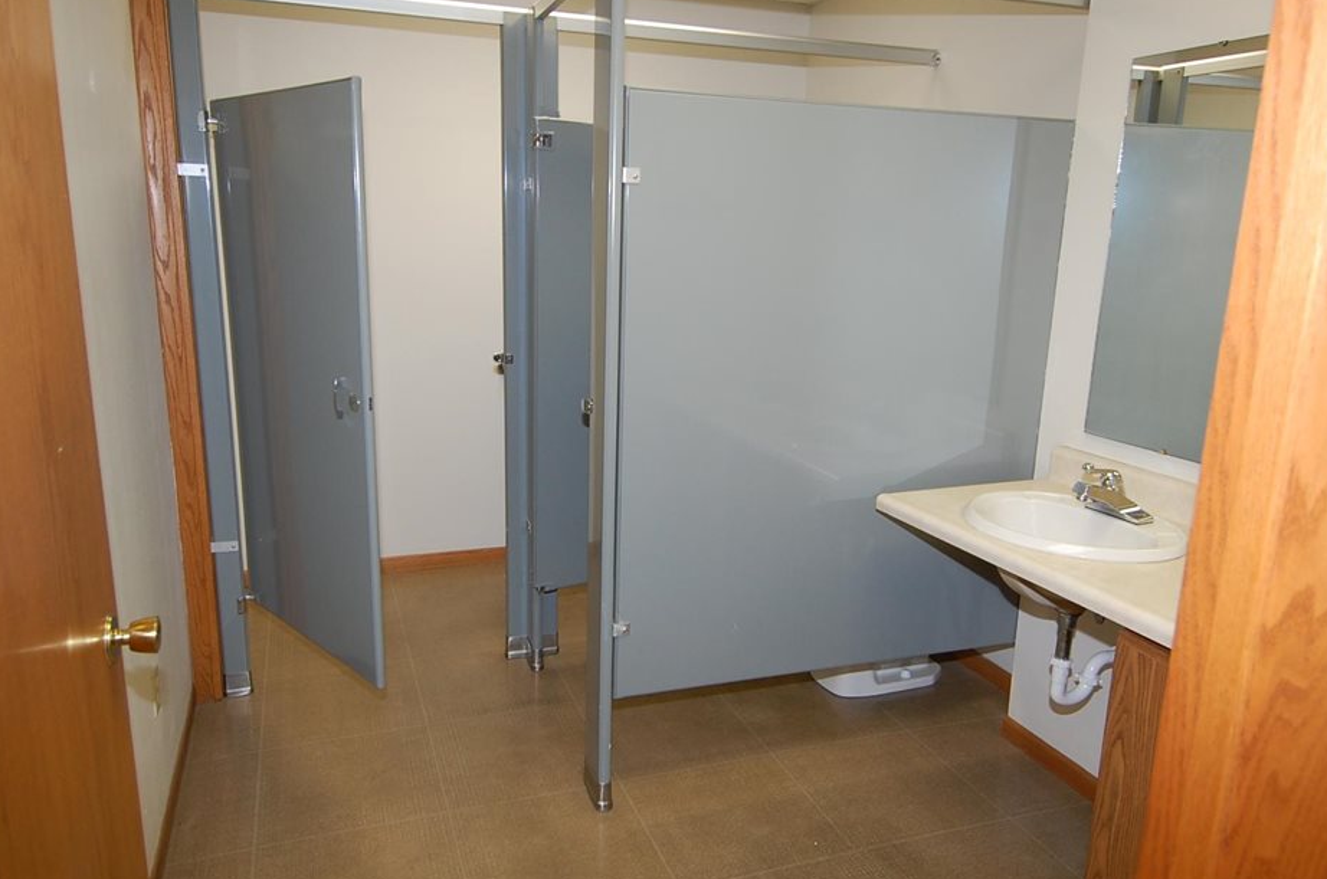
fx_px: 1840
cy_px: 462
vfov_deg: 26.9
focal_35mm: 50
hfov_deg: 39.7
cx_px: 630
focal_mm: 24
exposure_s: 1/60
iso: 400
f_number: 4
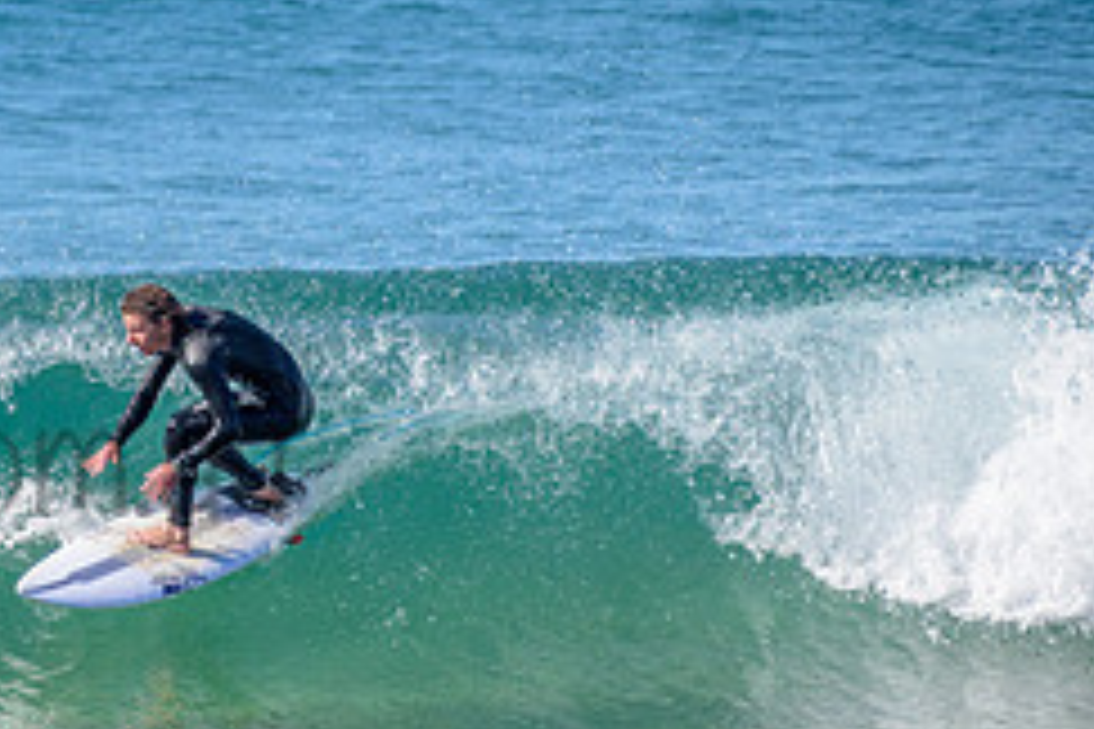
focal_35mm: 1194
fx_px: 36281
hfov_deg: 1.7
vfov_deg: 1.2
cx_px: -189
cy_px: 412
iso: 250
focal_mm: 500
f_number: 5.6
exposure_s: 1/2000
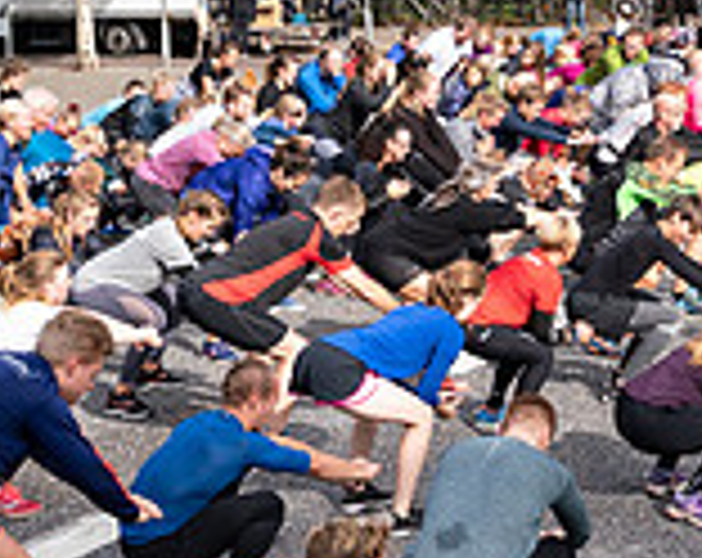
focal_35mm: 112
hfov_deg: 17.1
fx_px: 2321
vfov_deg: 13.7
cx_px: 500
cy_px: 191
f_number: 7.1
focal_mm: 32
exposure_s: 1/640
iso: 400
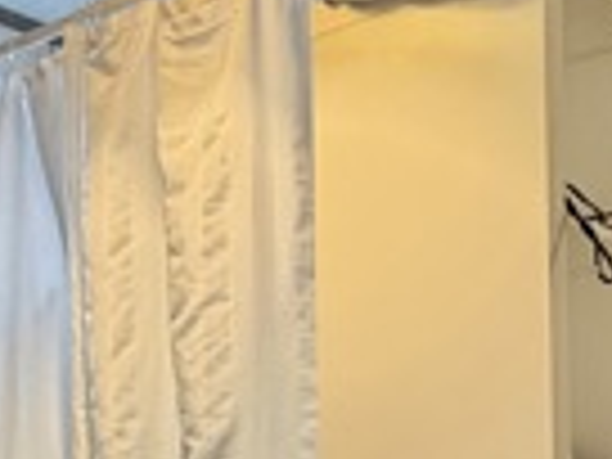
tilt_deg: +0.3
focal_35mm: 66
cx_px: 207
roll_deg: +0.7
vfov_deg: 21.2
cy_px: 504
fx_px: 1167
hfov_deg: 29.2
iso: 320
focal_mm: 2.22
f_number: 2.2
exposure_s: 1/50
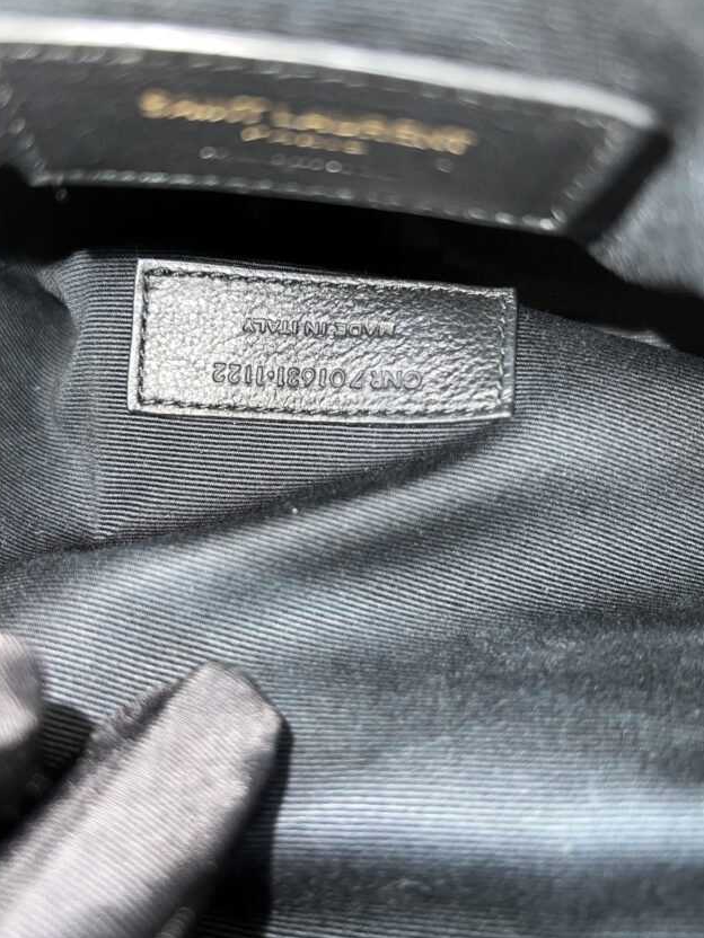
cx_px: 315
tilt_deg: -66.7
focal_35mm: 32
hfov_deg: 44.1
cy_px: 444
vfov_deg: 56.8
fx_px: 868
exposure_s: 1/6
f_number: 1.5
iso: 32
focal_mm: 5.7
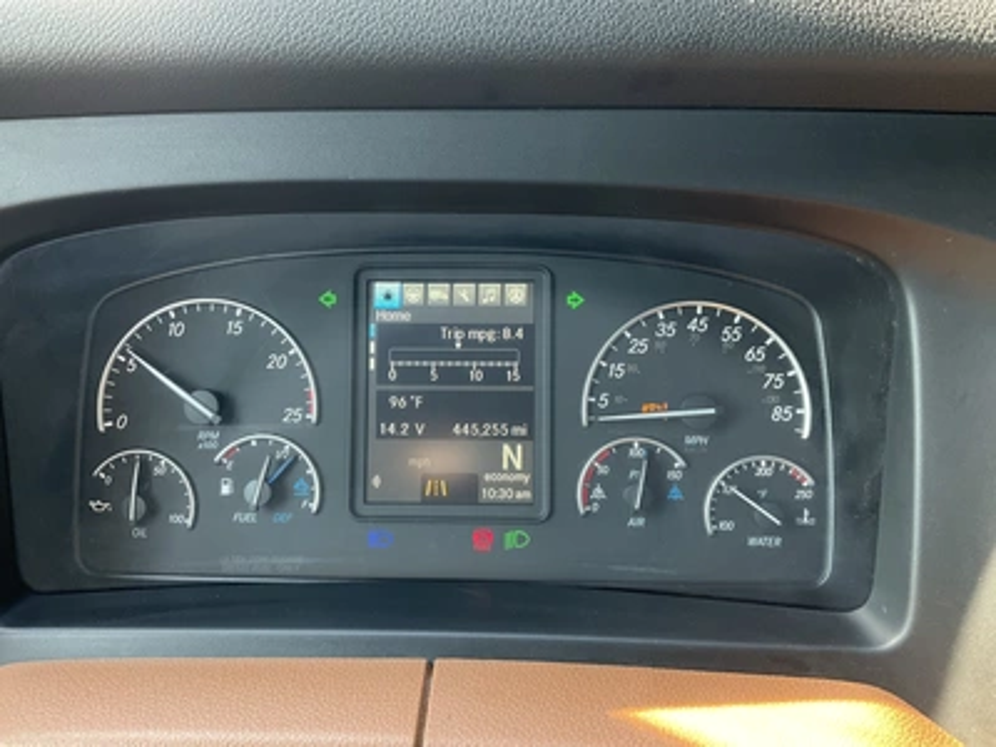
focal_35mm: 29
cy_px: 374
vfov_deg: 48.2
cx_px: 498
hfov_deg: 61.7
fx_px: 834
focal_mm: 3
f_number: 1.8
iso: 80
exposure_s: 1/60
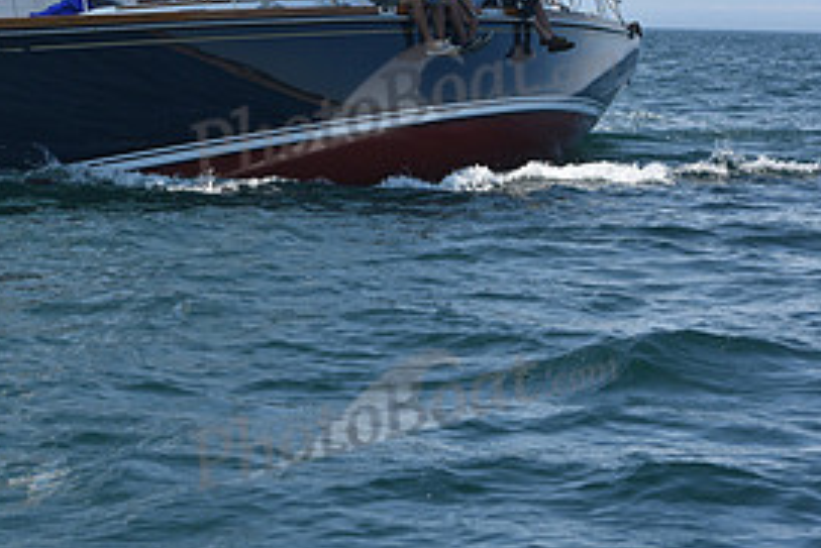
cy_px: -11
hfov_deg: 13.5
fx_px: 3423
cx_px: 36
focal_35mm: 150
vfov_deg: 9.1
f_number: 7.1
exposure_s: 1/1600
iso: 320
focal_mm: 70
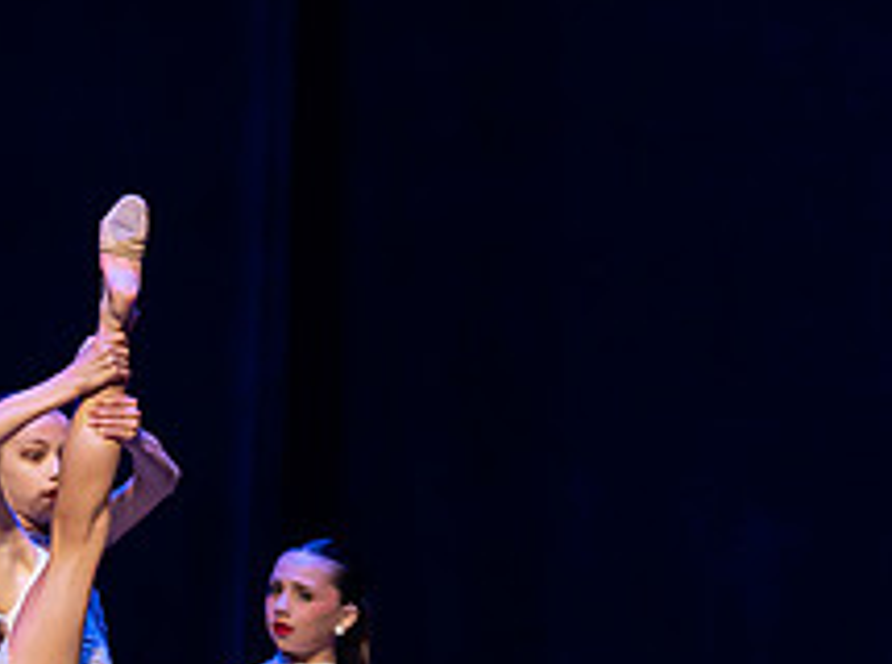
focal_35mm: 347
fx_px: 8917
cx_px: 82
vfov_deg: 4.3
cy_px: 726
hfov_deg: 5.7
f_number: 2.8
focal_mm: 102
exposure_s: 1/640
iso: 3200
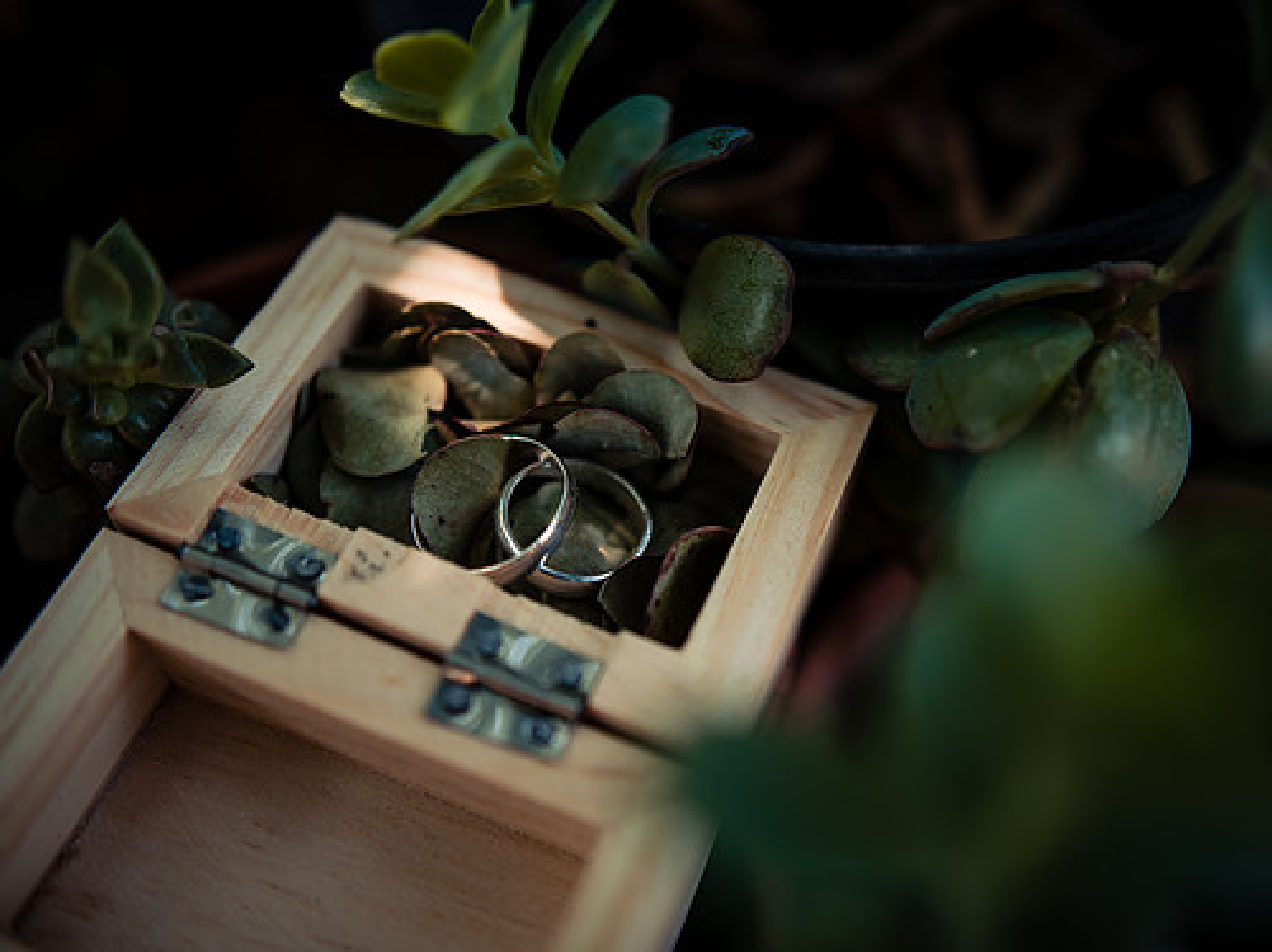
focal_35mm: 39
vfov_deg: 36.8
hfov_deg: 47.7
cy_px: 484
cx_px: 734
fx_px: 1432
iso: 125
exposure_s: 1/200
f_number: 2
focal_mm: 35
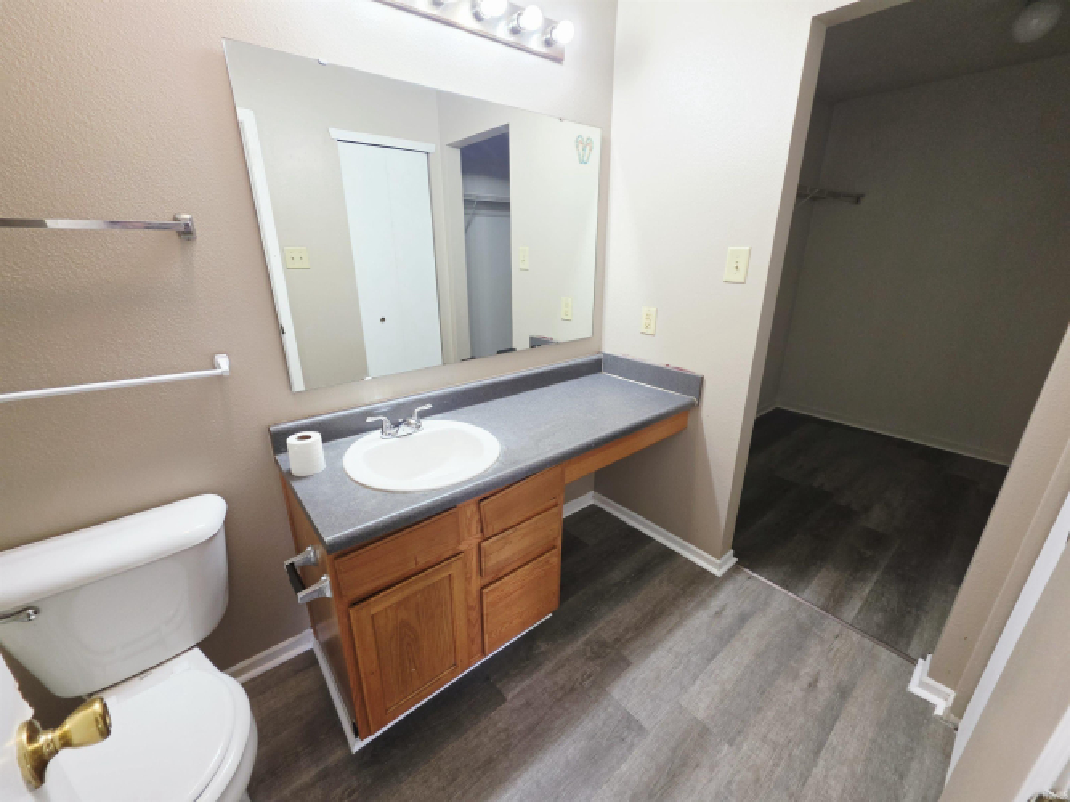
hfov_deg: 106.2
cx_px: 535
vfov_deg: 89.9
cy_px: 401
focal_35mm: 13
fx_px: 402
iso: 80
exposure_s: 1/120
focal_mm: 2.2
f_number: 1.9
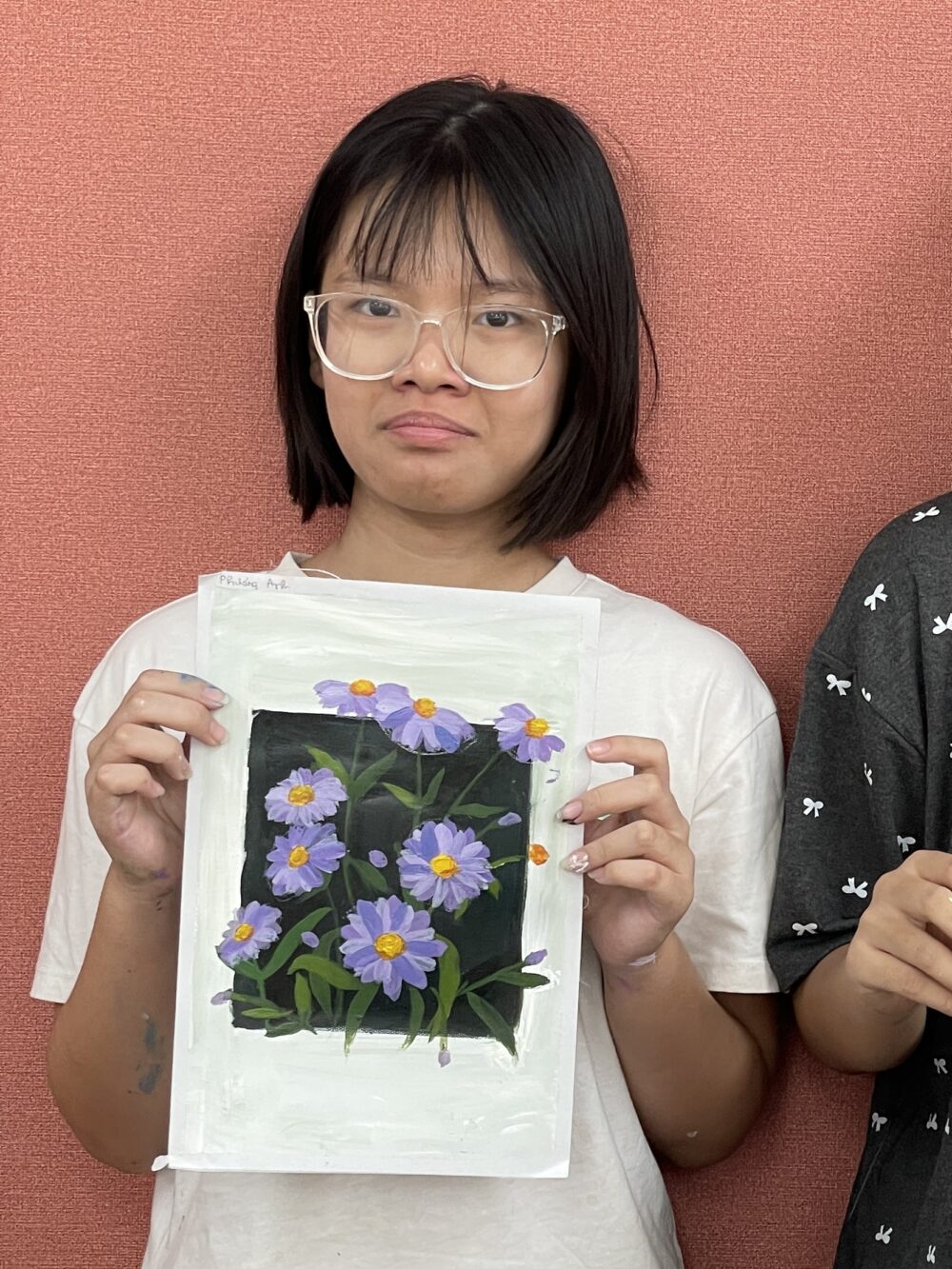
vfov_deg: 36.8
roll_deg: -2.2
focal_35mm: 52
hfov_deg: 28.0
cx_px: 476
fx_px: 1906
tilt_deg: -5.0
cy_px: 634
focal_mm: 6
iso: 80
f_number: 2
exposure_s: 1/100
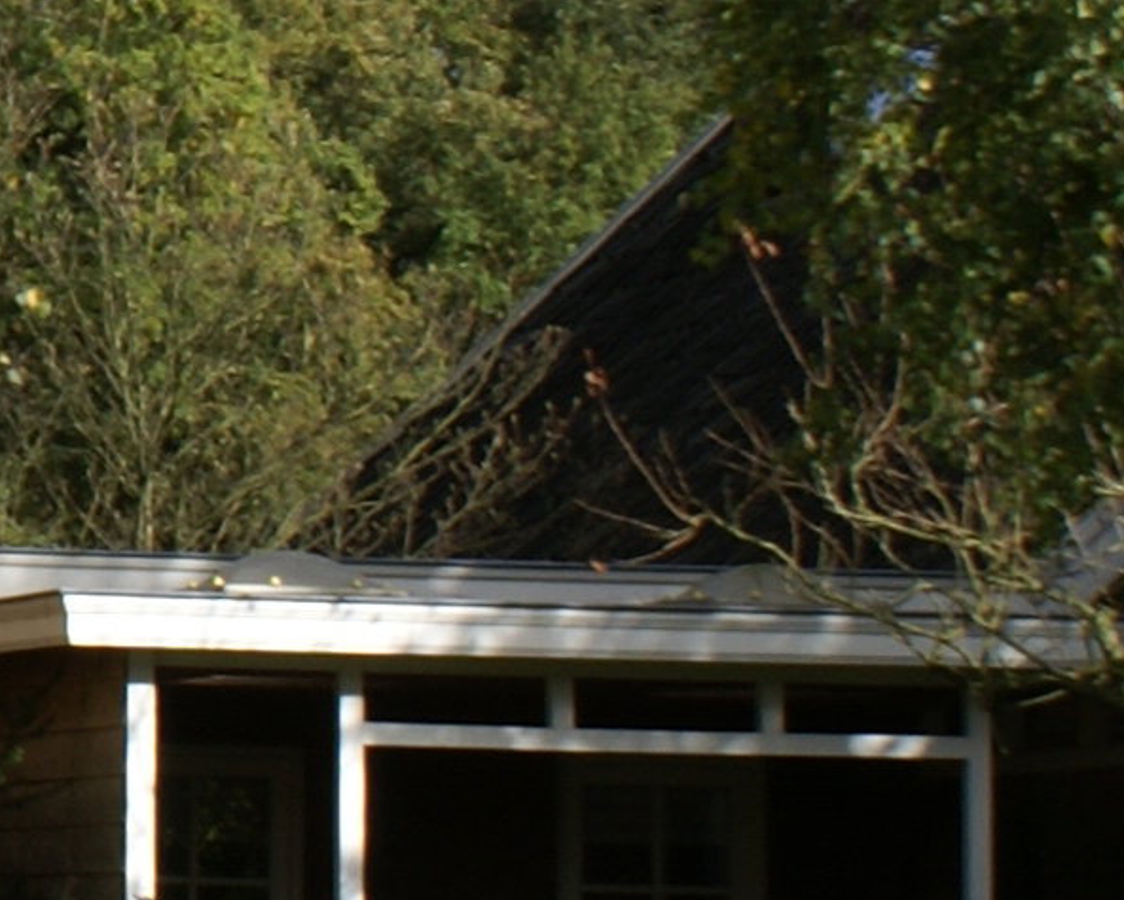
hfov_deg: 6.7
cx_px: -1442
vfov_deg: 5.6
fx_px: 9186
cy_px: 45
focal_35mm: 276
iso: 100
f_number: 9
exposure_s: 1/160
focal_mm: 30
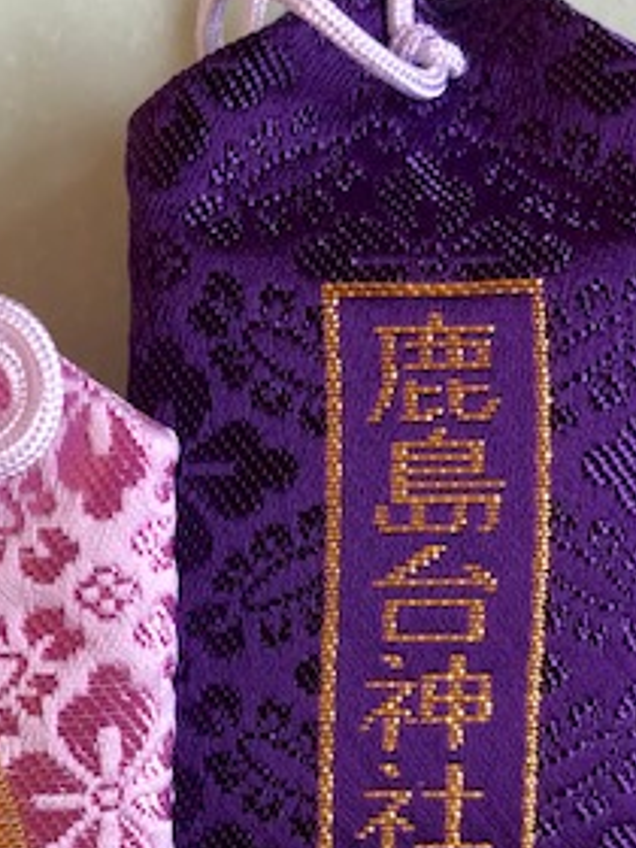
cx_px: 157
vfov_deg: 29.9
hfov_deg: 22.7
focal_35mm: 64
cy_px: 618
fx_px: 1568
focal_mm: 3.99
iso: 32
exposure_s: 1/30
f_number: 1.8
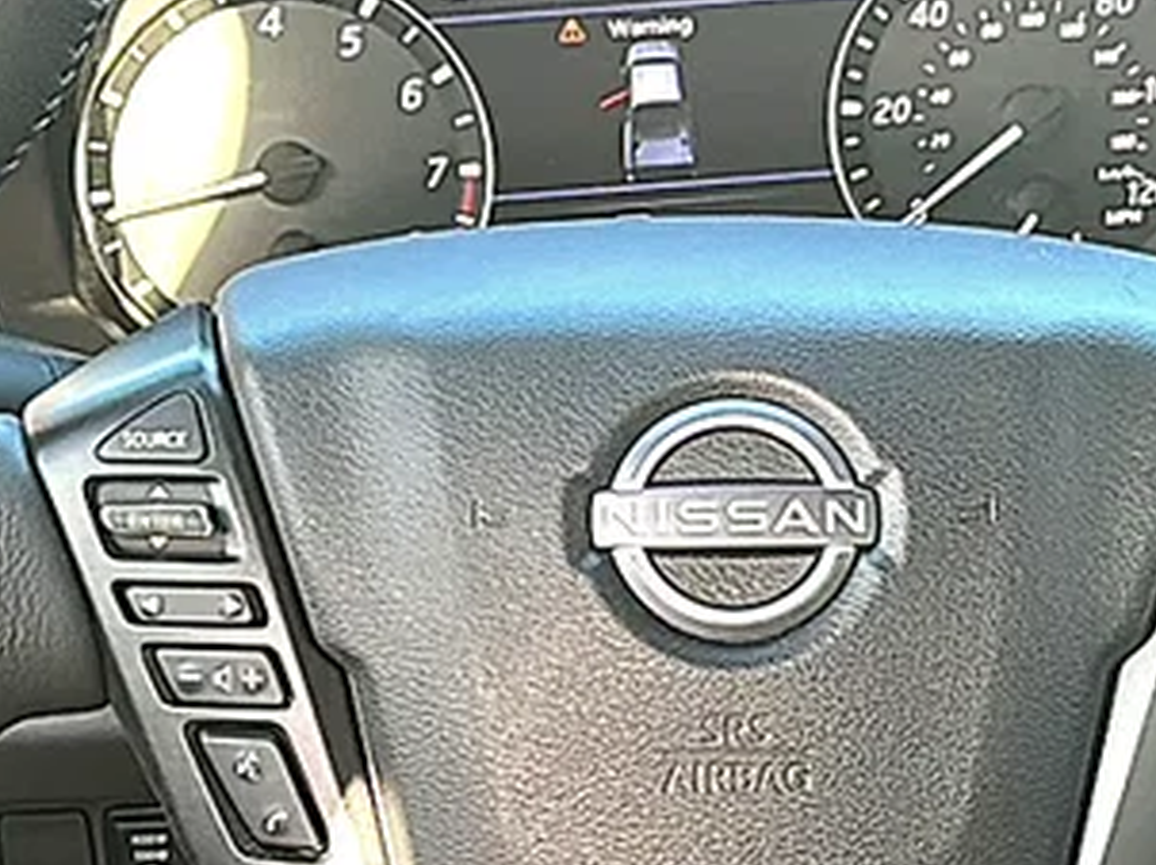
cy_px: 499
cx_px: 750
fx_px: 3404
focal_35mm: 102
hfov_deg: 19.2
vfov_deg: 14.5
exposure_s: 1/150
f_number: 1.78
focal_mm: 6.86
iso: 100
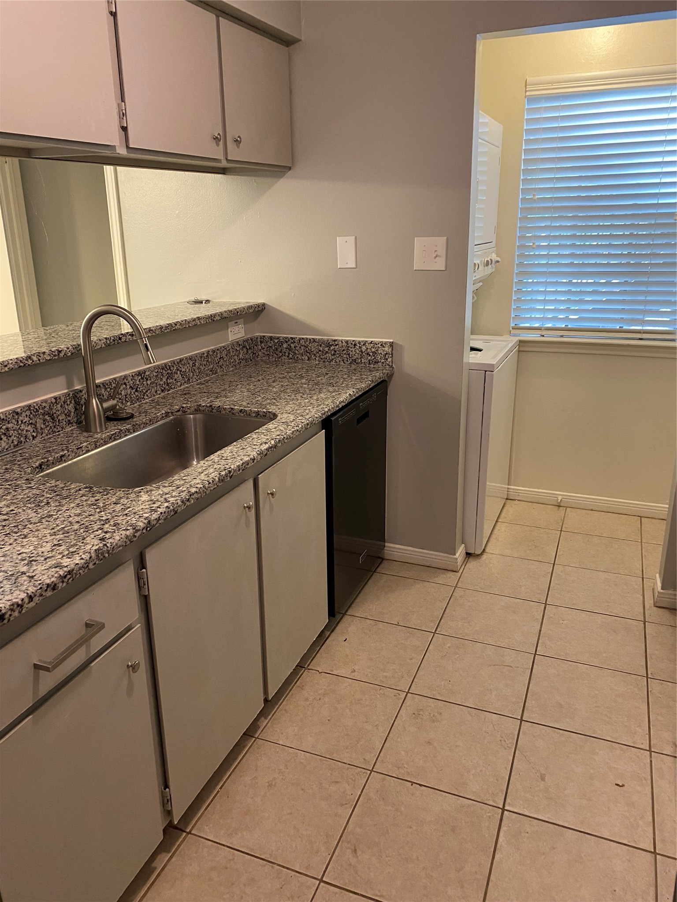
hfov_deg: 53.1
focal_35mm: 26
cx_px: 338
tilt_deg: -17.4
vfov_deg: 67.3
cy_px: 451
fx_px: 678
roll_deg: +1.1
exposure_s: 1/60
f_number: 1.8
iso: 200
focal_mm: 4.25
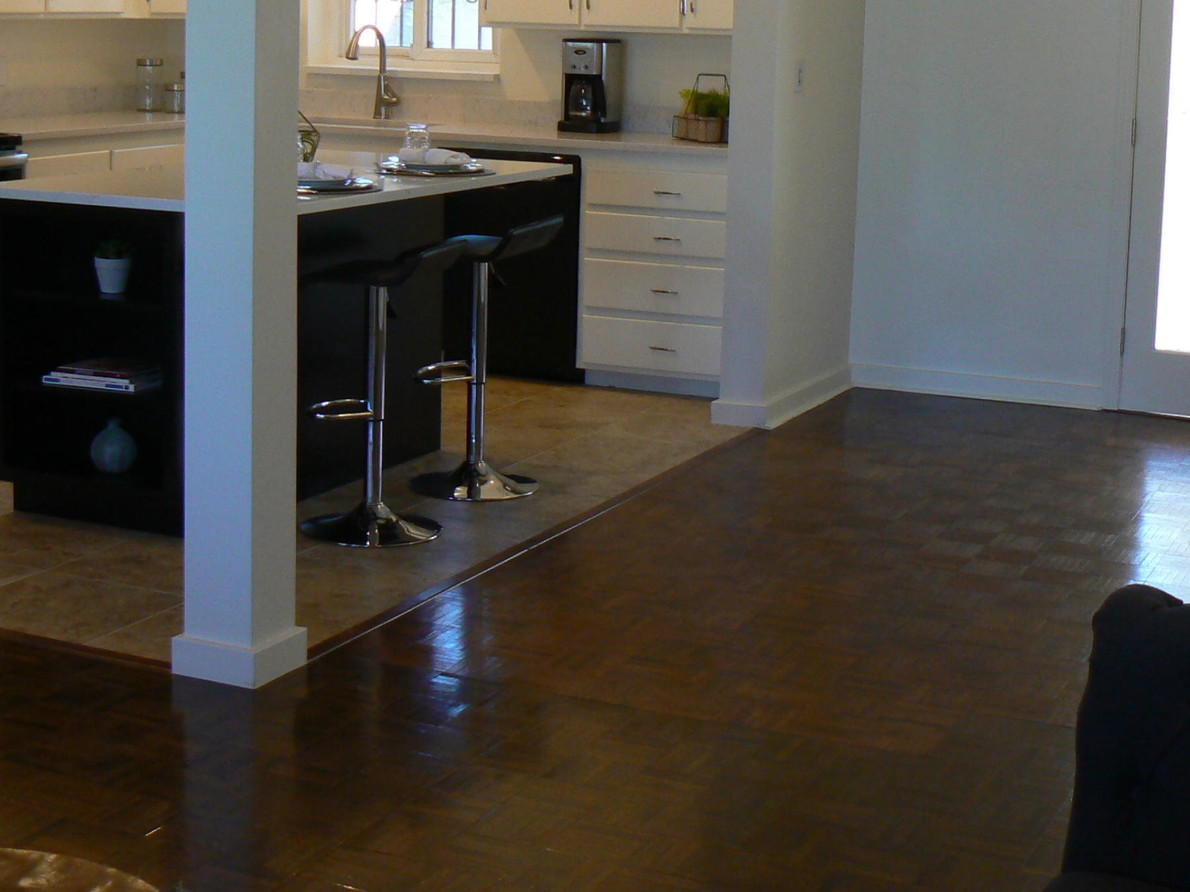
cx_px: 574
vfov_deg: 24.3
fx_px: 2063
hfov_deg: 32.2
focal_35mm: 60
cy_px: 280
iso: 100
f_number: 2.8
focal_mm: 6
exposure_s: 1/30
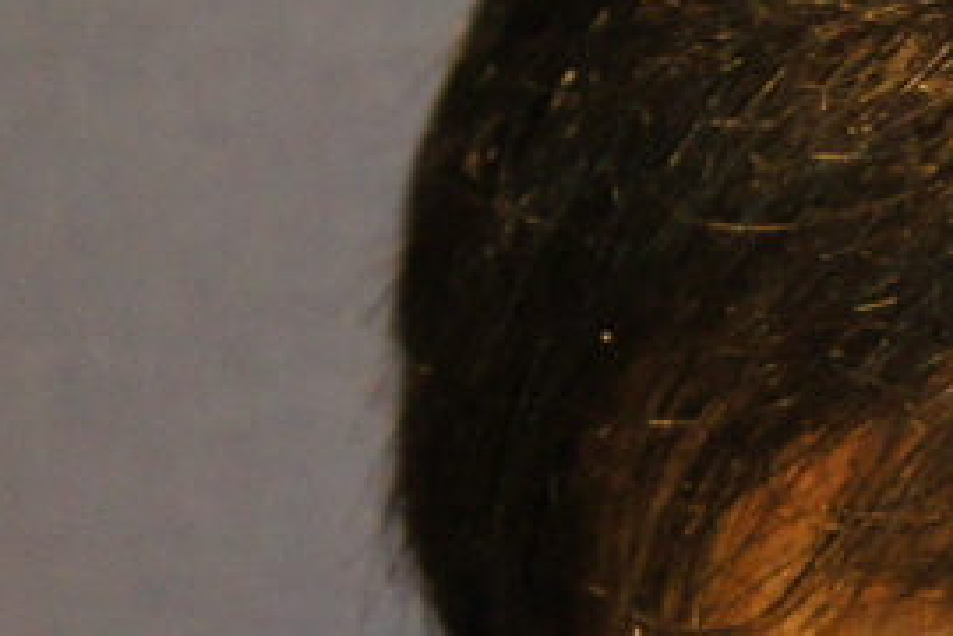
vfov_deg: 17.0
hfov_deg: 22.1
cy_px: 258
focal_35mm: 80
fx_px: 2118
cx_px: 1324
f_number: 3.5
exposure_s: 1/80
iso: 1600
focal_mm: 18
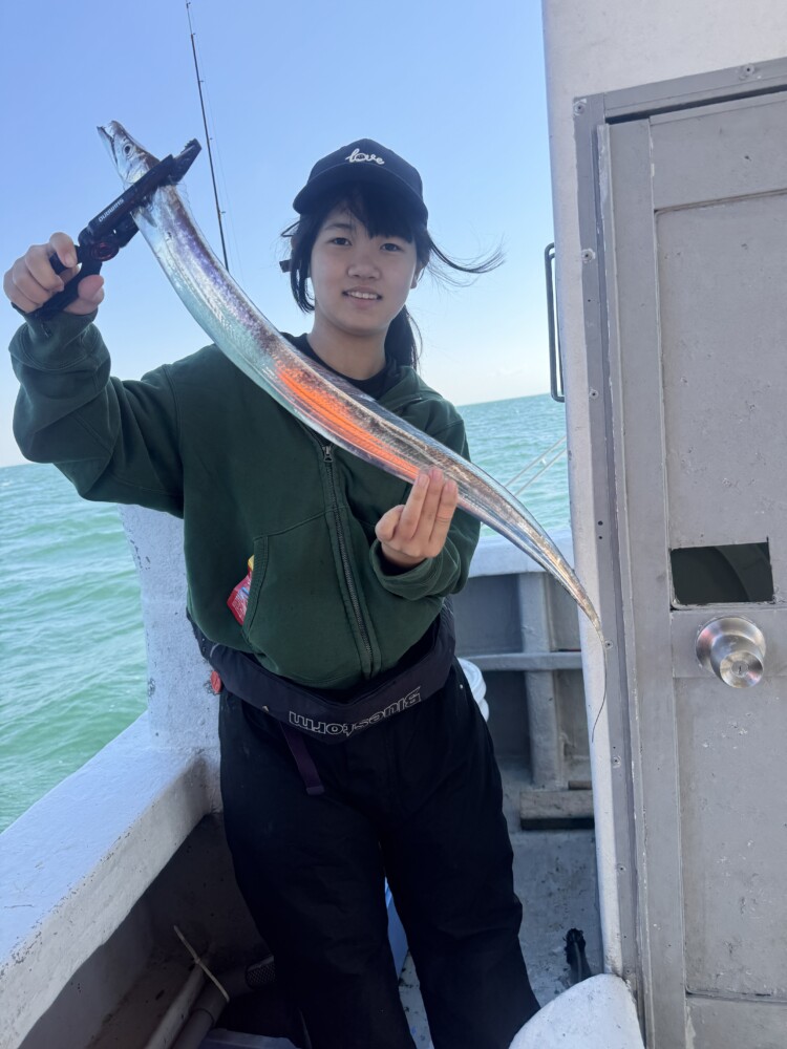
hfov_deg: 56.8
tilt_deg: -8.2
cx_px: 394
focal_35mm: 24
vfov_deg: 71.6
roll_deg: +6.1
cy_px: 524
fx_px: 728
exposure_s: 1/1980
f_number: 1.78
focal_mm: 6.76
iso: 80
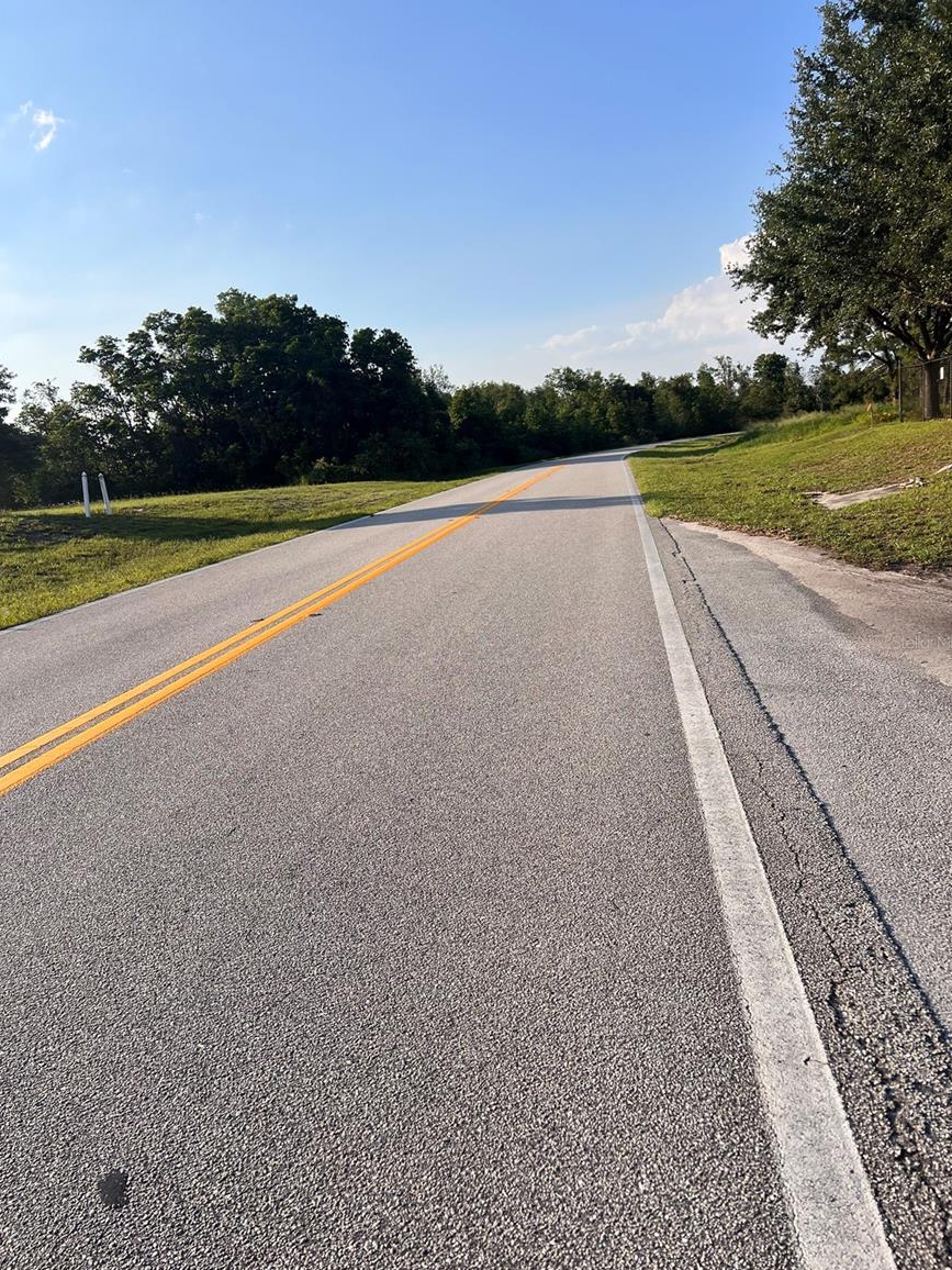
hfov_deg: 51.4
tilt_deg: -8.1
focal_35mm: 27
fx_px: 990
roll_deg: +2.8
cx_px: 475
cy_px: 642
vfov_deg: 65.3
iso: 50
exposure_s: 1/3077
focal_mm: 5.7
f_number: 1.5
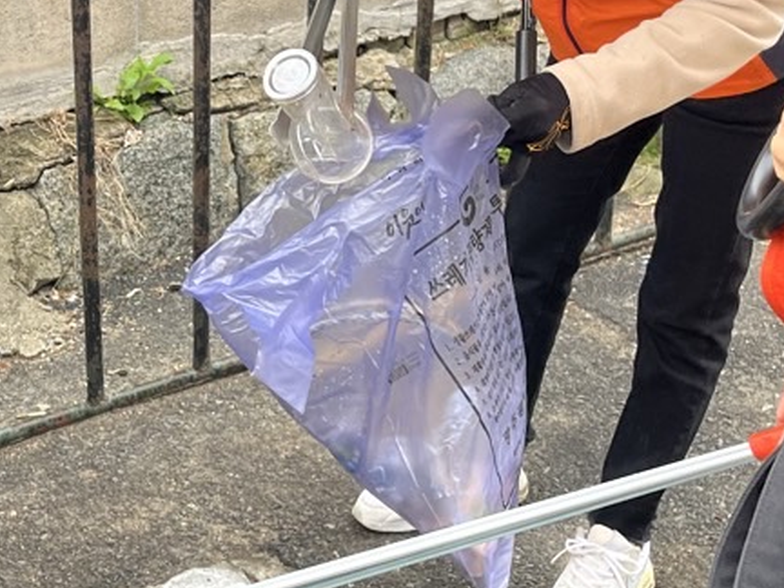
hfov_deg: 24.5
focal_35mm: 77
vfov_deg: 19.1
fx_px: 1744
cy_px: 194
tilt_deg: -22.7
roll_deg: +1.9
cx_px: 47
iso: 40
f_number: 1.6
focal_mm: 5.1
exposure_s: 1/202
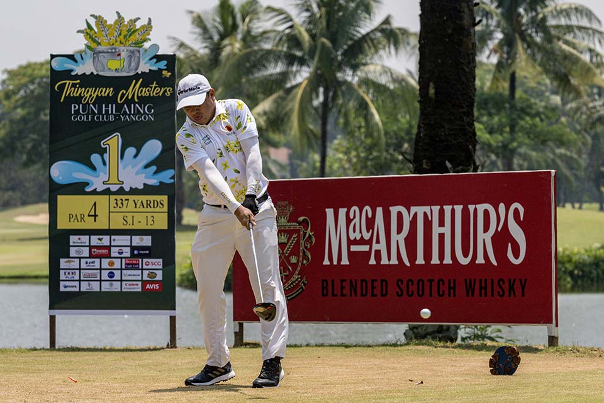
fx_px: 2097
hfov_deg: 16.4
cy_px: 202
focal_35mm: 125
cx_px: 302
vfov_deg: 11.0
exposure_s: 1/5000
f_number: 5.6
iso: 1100
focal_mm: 125
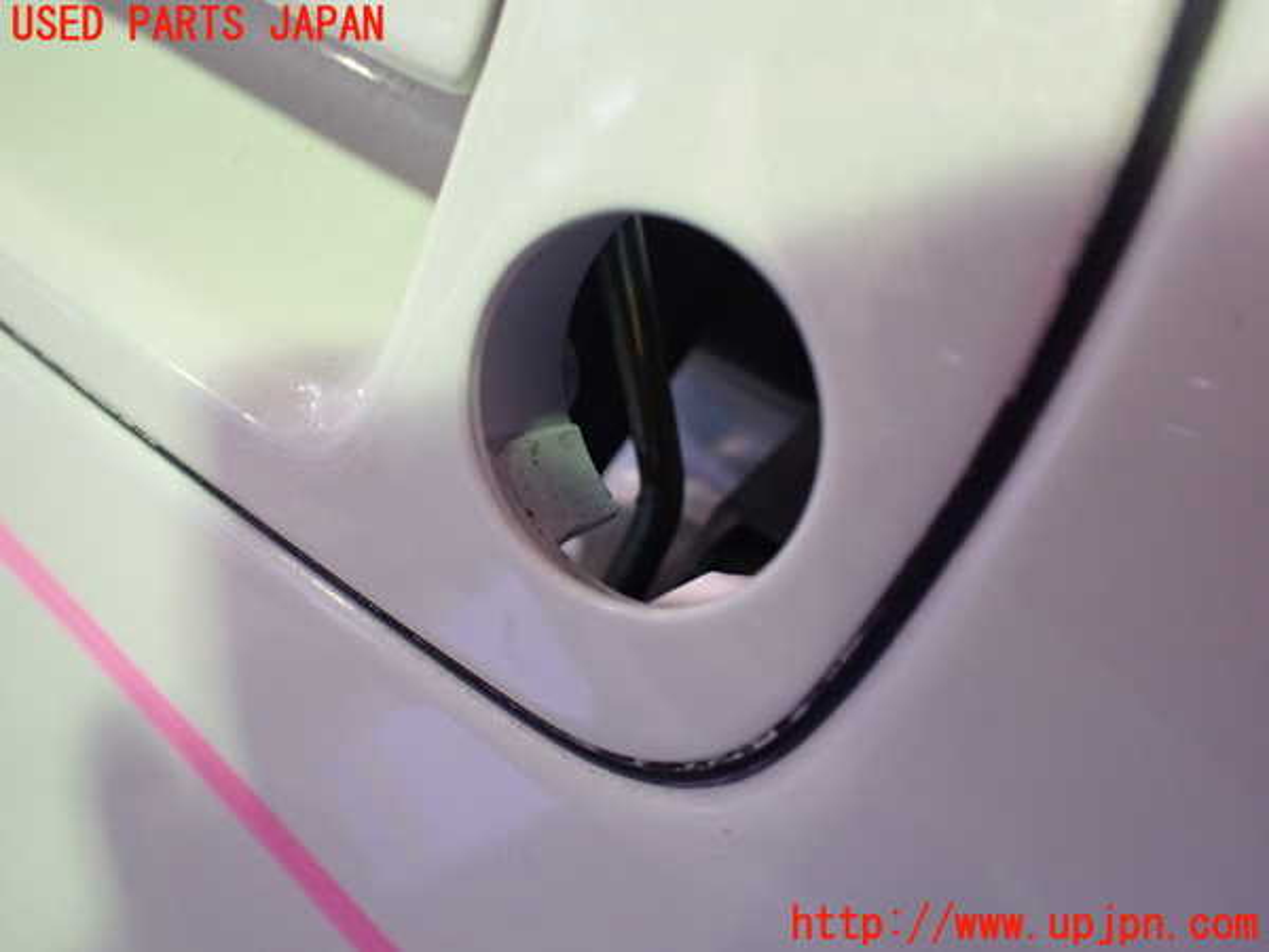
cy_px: 476
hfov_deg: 60.0
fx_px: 1100
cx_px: 634
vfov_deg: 46.8
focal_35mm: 30
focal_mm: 5.4
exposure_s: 1/80
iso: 800
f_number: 2.3
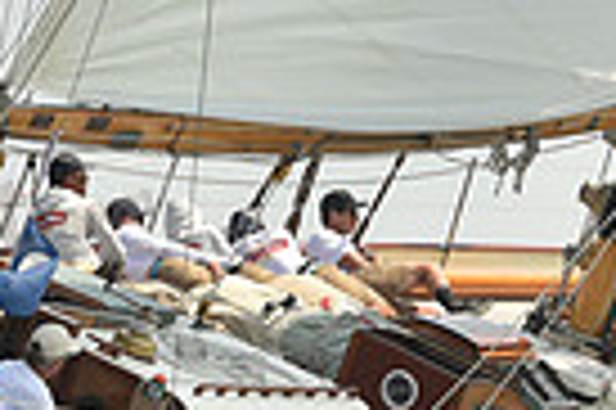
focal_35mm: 466
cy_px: -29
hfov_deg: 4.4
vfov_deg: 2.9
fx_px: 7964
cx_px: 391
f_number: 9
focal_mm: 110
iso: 250
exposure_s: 1/800
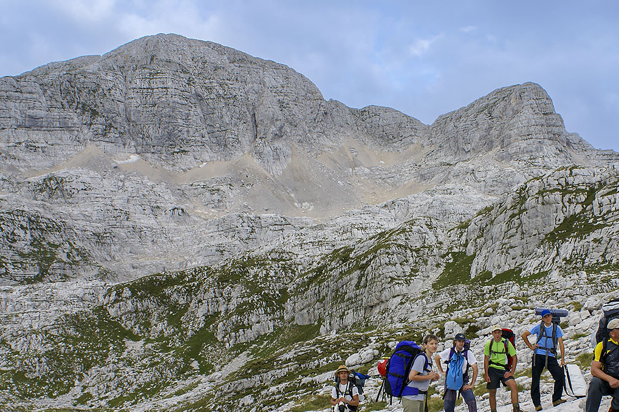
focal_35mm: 53
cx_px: 419
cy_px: 301
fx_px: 911
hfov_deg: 37.1
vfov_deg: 25.3
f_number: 6.3
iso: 100
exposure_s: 1/250
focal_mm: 24
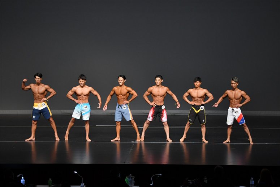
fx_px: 1073
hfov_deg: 14.9
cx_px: 140
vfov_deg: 9.9
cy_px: 94
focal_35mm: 138
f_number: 5.6
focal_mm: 92
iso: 2000
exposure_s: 1/400
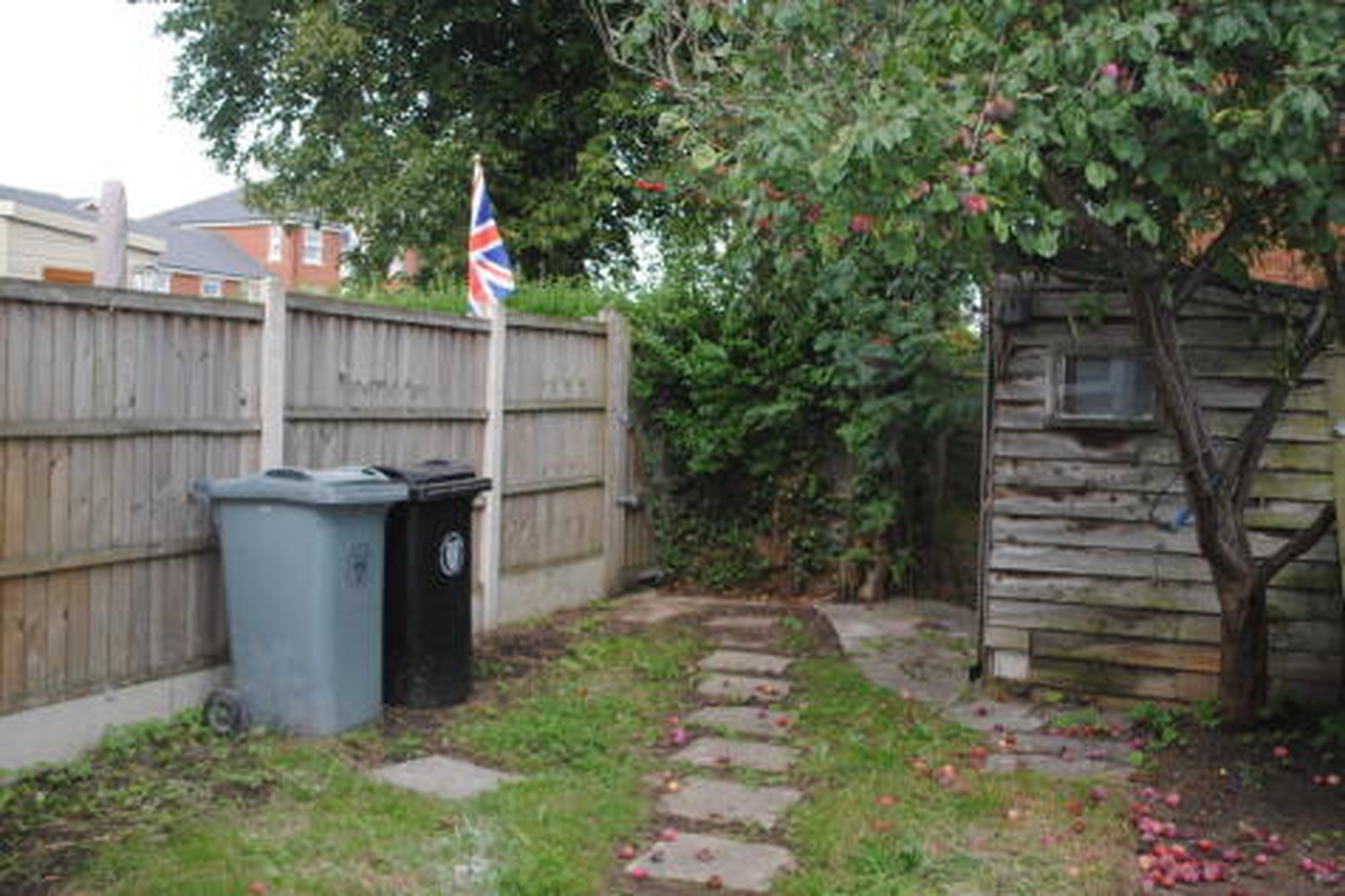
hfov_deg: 53.1
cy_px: 448
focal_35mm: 36
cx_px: 672
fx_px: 1344
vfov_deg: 36.8
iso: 100
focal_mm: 24
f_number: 4
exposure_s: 1/160
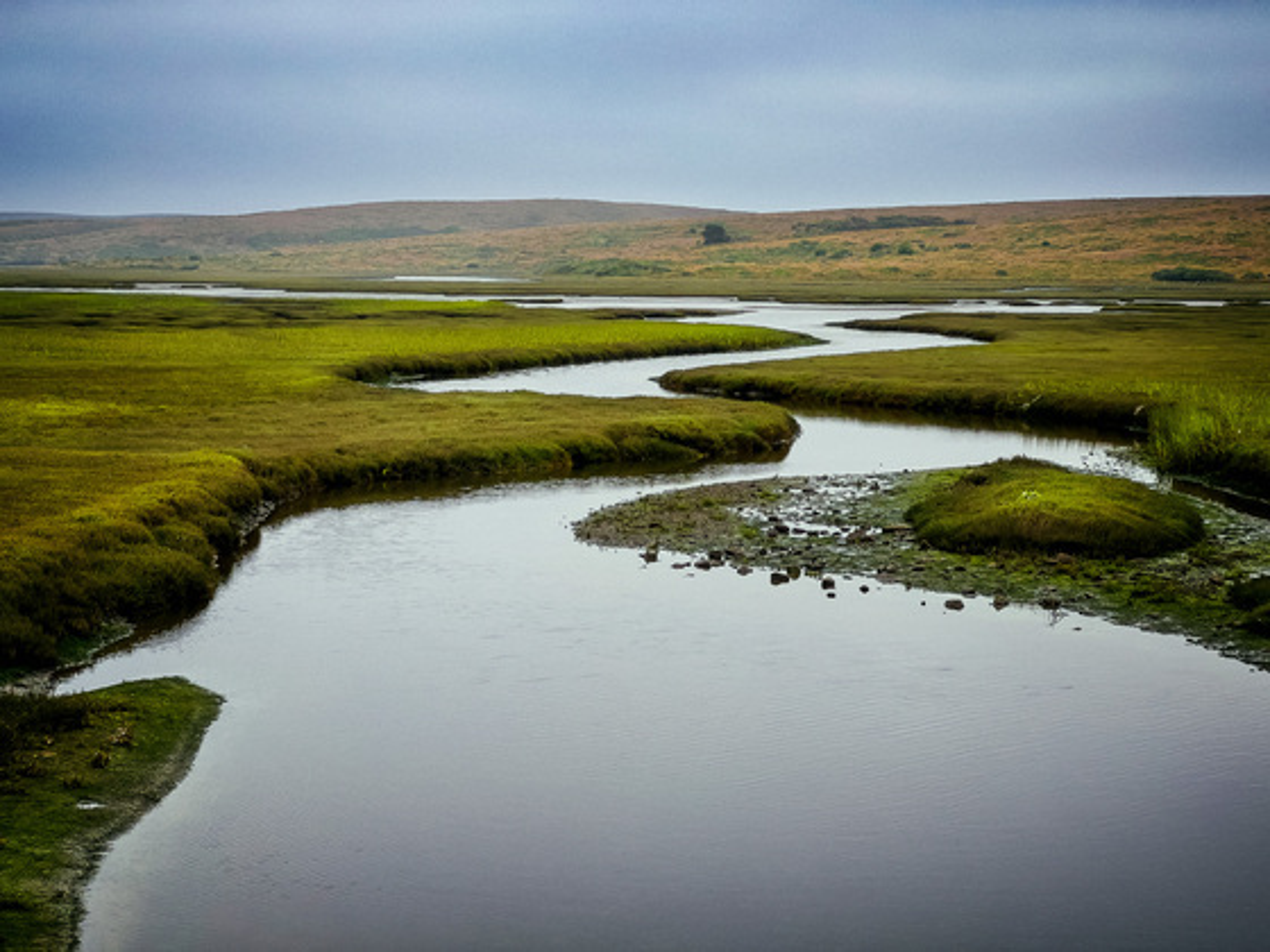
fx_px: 2825
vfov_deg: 19.1
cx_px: 635
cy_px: 476
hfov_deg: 25.3
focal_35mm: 77
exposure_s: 1/150
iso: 32
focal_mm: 9
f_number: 2.8
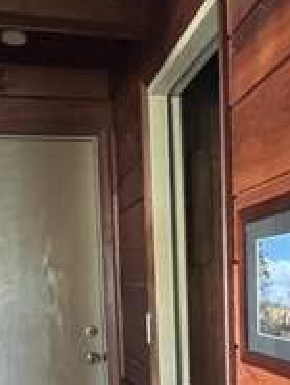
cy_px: 341
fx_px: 502
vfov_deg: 39.3
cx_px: 159
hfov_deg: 32.2
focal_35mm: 45
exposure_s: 1/41
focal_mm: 1.57
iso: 1000
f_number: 1.8
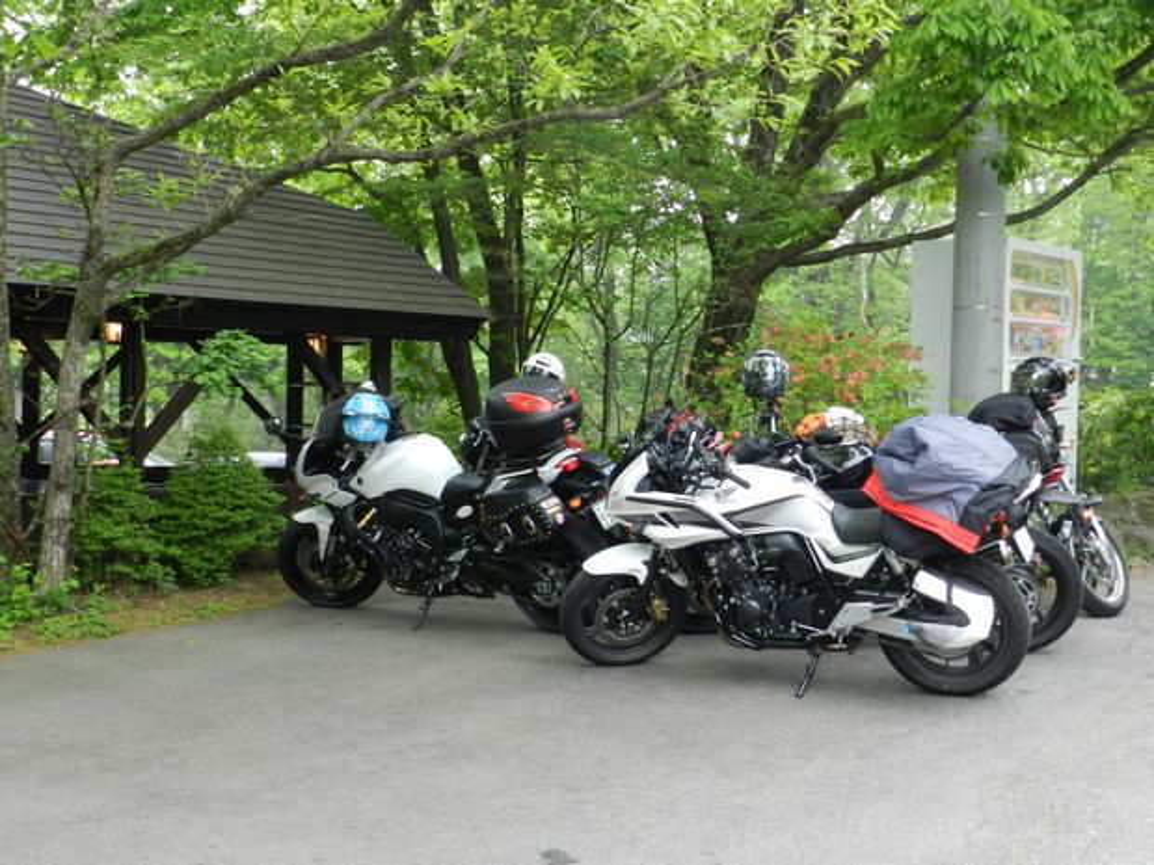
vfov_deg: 31.5
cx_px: 577
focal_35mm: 46
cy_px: 432
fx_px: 1534
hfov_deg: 41.2
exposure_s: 1/40
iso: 160
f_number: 4.2
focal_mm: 8.1
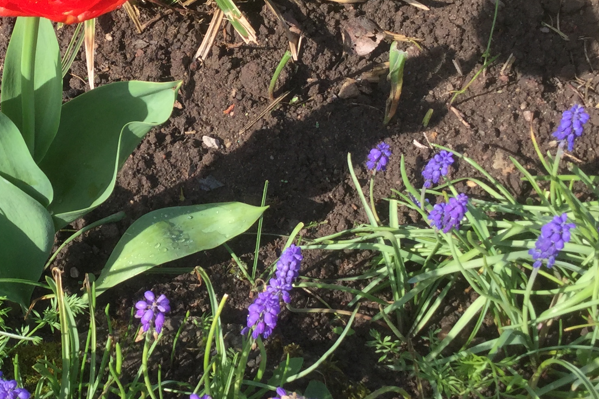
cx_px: 104
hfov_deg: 27.8
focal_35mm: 71
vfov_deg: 19.2
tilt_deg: -55.9
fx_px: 1181
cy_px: 169
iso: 25
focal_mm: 3.3
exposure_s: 1/466
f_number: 2.4
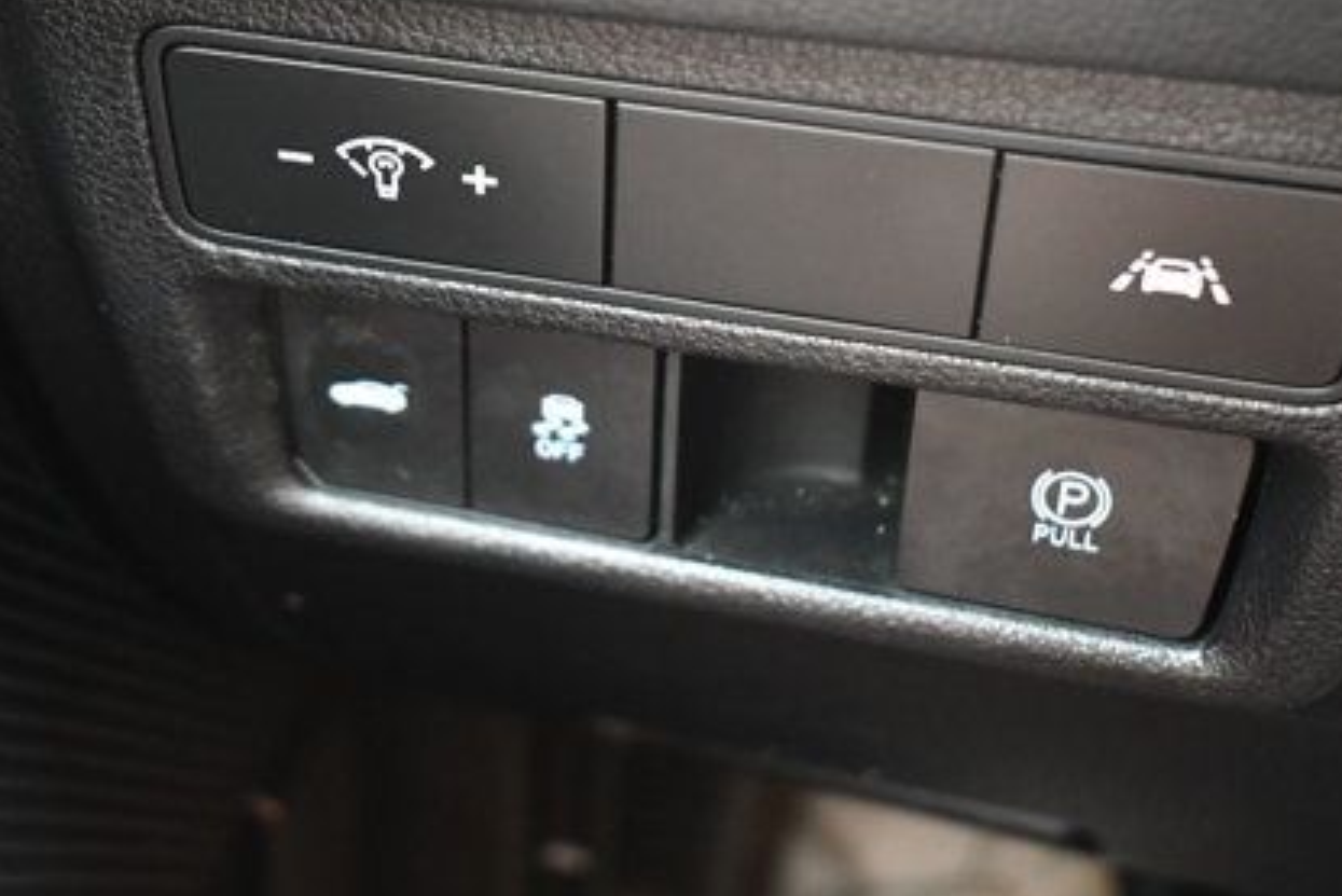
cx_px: 614
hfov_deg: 27.3
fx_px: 2759
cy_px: 247
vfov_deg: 18.3
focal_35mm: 74
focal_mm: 32
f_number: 4.5
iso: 3200
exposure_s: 1/60
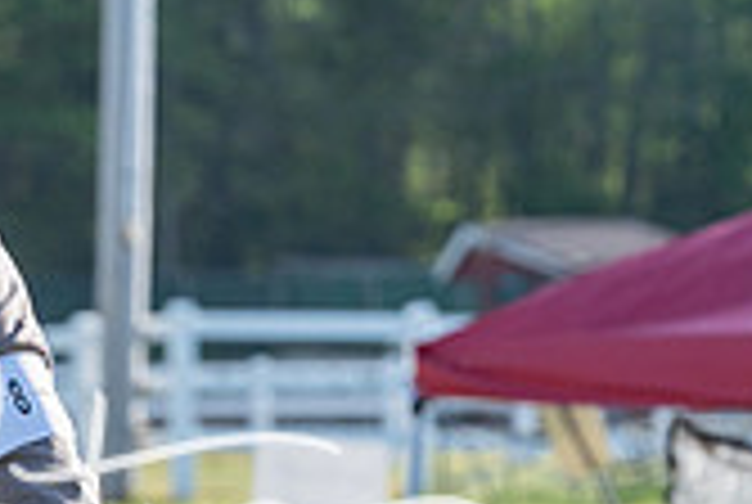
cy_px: 857
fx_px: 14502
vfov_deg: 2.0
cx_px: -257
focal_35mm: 693
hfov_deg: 3.0
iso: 400
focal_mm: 200
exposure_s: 1/1250
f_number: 6.3
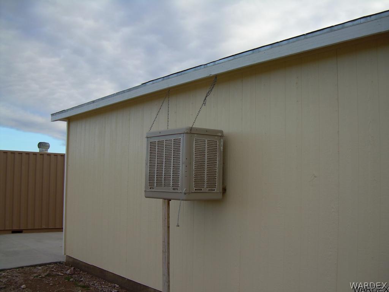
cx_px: 194
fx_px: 427
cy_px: 146
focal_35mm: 38
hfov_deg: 49.0
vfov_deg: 37.7
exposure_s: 1/546
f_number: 2.8
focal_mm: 6.3
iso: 50
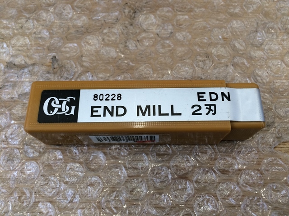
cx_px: 144
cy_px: 108
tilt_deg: -68.4
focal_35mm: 29
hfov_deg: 61.7
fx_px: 242
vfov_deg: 48.2
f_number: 2.2
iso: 40
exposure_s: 1/40
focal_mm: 4.15
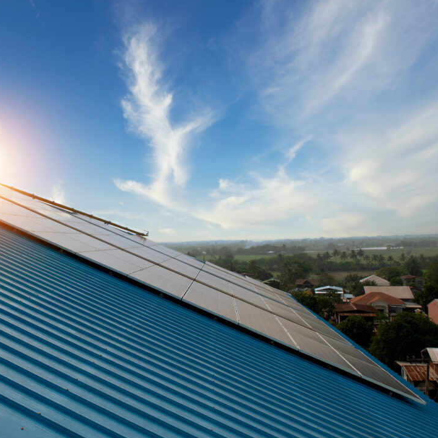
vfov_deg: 48.4
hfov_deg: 46.2
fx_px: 487
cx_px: 94
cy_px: 227
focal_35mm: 34
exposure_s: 1/640
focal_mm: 24
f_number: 11
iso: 250
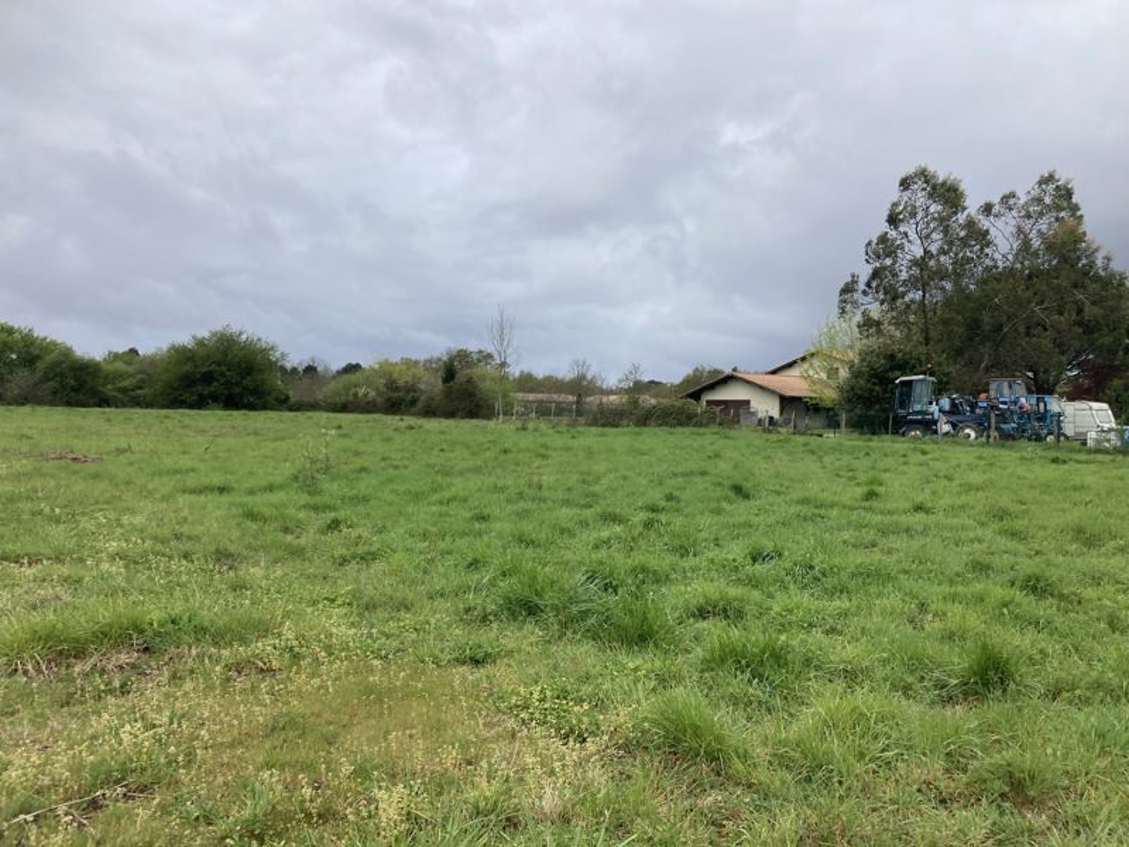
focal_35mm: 28
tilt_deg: +0.1
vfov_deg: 49.7
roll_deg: +3.4
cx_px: 564
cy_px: 424
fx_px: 913
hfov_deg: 63.4
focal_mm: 3.99
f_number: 1.8
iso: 20
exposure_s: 1/1171
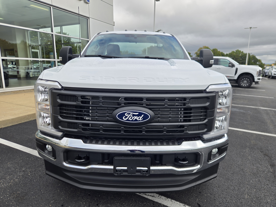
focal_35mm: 23
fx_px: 183
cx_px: 138
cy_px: 104
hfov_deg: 73.9
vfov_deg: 58.9
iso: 25
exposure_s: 1/1024
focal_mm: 5.4
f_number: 1.8
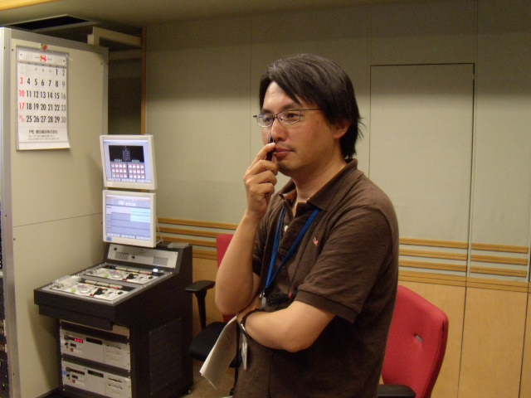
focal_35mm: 36
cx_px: 266
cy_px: 199
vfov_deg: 39.7
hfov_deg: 51.4
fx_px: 552
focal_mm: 6.4
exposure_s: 1/25
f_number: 3.6
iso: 400
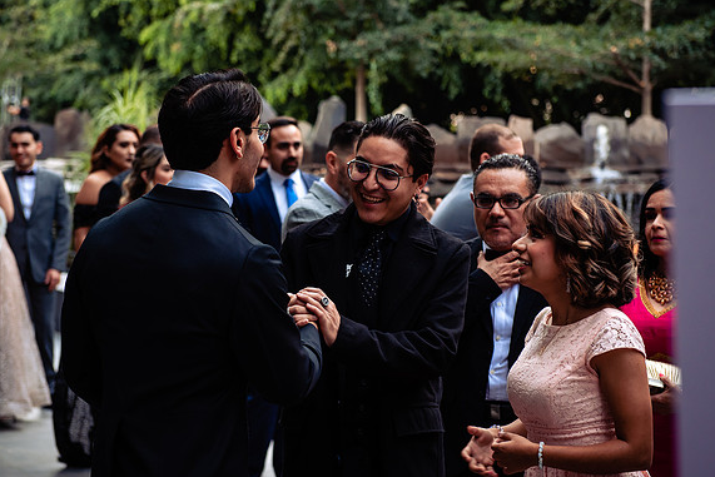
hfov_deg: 25.1
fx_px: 1609
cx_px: 361
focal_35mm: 81
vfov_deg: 16.9
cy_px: 207
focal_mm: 70
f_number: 4
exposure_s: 1/125
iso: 500
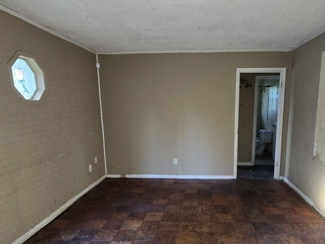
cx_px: 190
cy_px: 147
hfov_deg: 75.8
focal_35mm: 22
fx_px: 207
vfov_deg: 60.5
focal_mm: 2.2
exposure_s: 1/60
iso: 400
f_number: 2.2
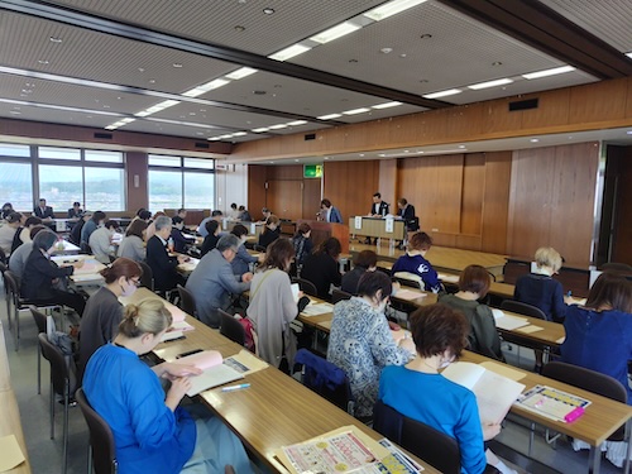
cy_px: 237
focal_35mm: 23
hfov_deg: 73.9
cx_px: 316
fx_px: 420
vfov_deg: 58.9
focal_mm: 5.5
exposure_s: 1/60
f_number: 1.9
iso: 175
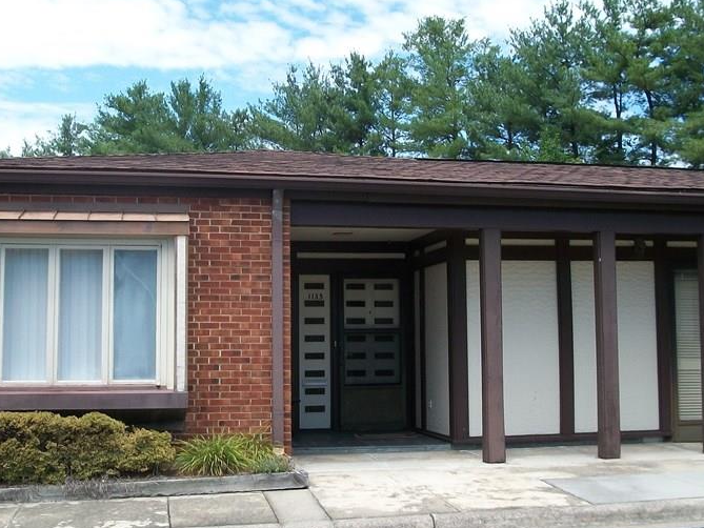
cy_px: 265
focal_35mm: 49
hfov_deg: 38.8
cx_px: 294
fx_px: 997
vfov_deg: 29.7
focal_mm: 5.7
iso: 80
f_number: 5.5
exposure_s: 1/200
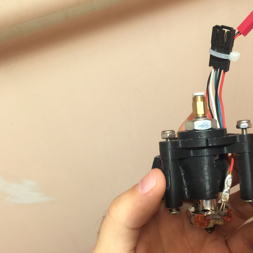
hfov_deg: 46.6
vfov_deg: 47.2
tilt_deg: -42.1
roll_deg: +10.6
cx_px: 165
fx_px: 289
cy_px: 127
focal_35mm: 35
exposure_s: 1/4
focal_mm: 4.15
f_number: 2.2
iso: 100
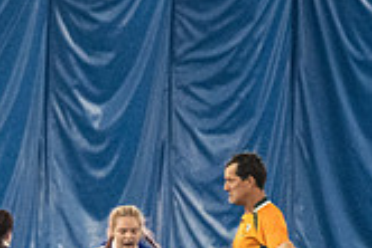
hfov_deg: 2.0
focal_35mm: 1047
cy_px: 302
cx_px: -190
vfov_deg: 1.3
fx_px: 10828
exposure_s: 1/500
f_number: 2.8
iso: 10000
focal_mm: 200
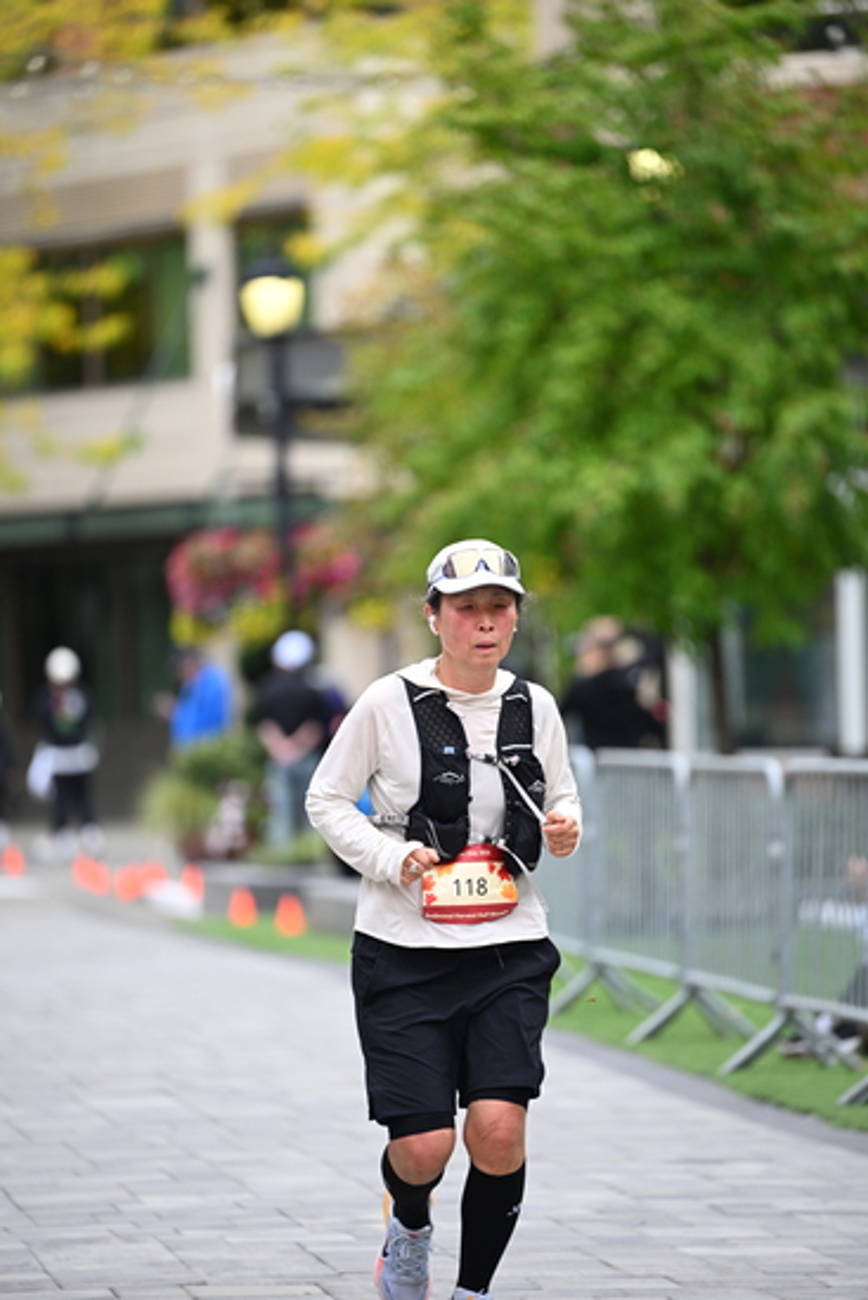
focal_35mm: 200
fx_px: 7228
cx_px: 434
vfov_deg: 10.3
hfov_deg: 6.9
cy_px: 650
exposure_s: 1/1600
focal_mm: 200
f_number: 2.8
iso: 640
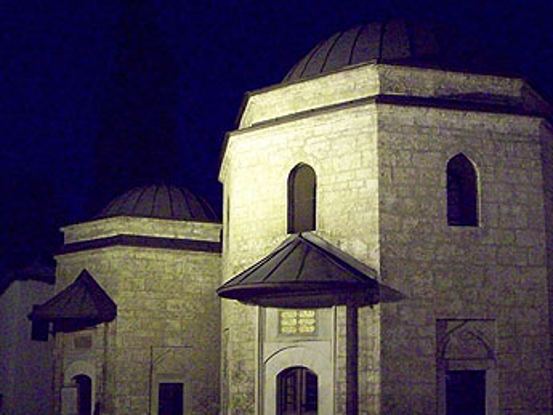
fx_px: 751
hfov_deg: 40.4
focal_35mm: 47
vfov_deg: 30.8
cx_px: 297
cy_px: 244
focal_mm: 6
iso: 800
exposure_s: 1/54.4
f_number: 2.7
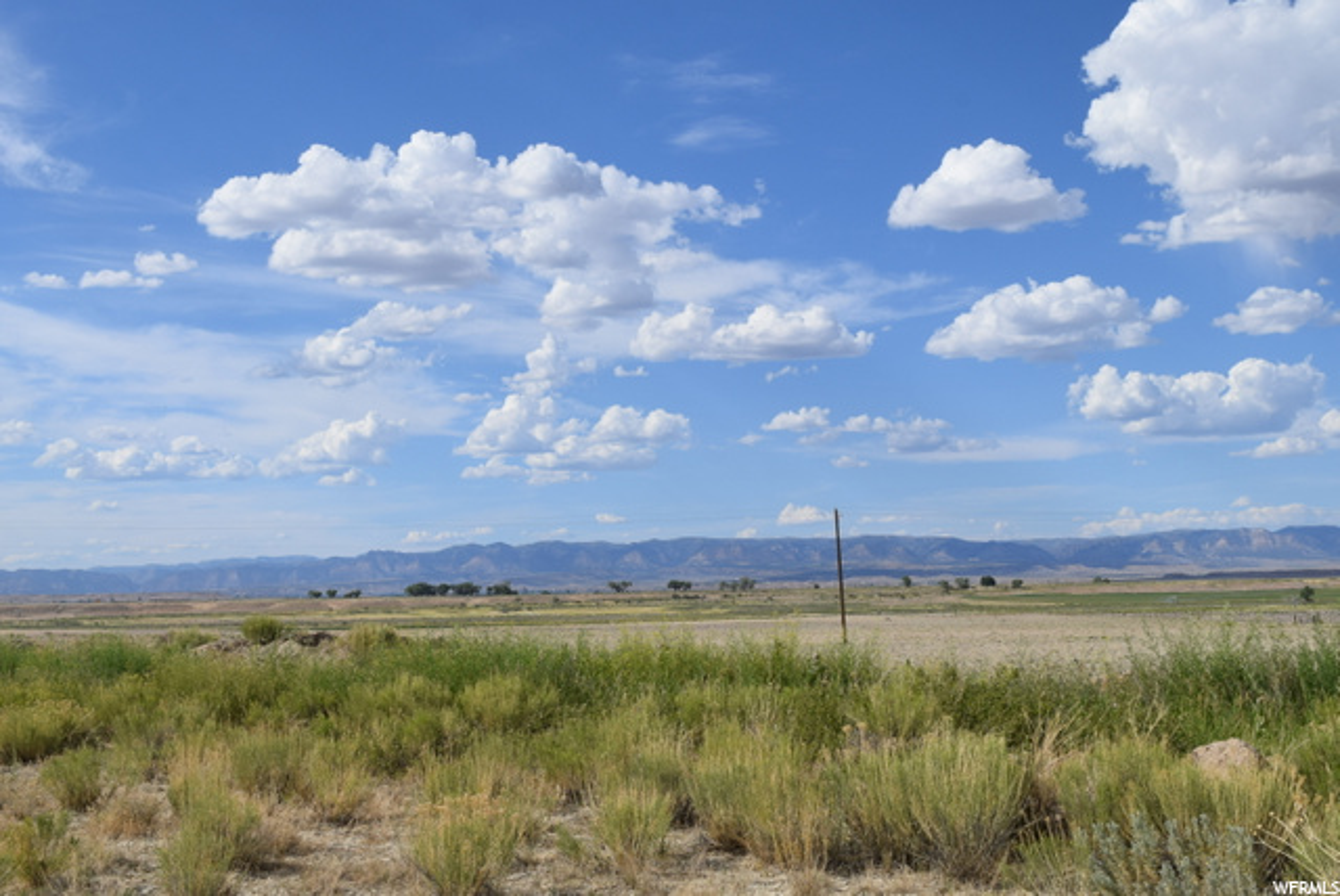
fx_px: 1676
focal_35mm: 45
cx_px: 670
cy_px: 448
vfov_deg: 29.9
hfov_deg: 43.6
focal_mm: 30
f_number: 11
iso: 200
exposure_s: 1/500
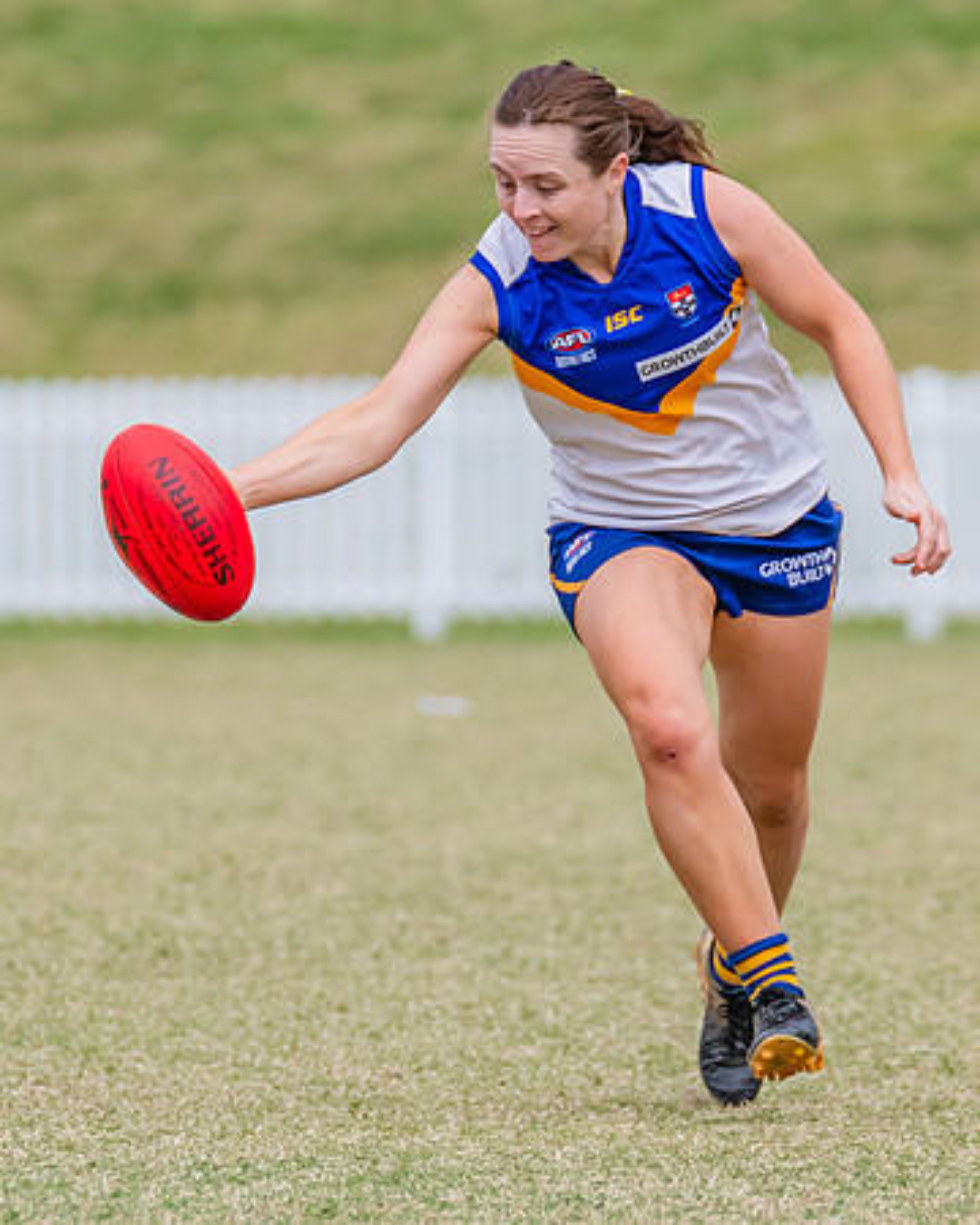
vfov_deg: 2.0
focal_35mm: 965
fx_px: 34985
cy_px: 472
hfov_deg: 1.6
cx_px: 556
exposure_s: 1/1250
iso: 800
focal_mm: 420
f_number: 8
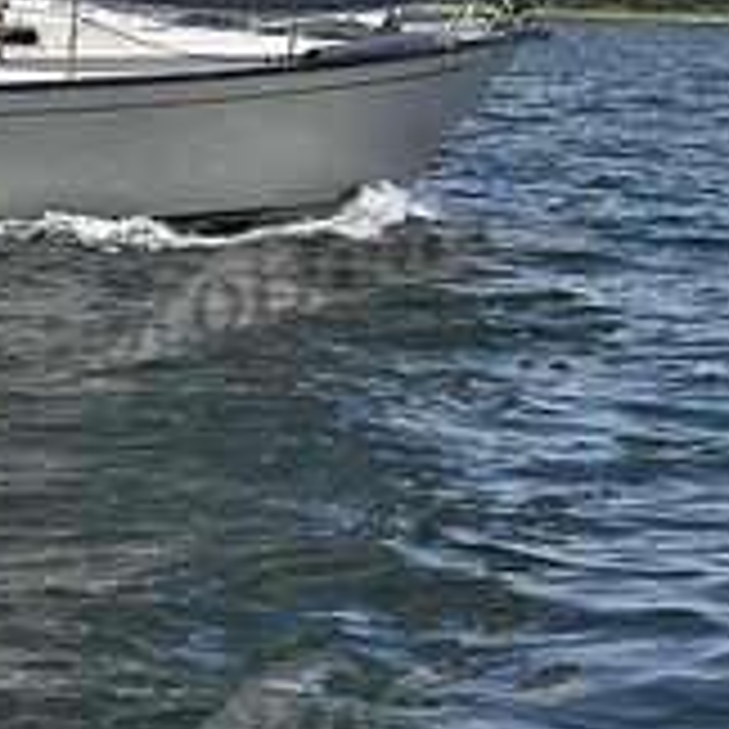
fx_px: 5075
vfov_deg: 8.2
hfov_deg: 8.1
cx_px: -270
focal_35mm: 213
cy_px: 115
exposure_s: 1/1000
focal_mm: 70
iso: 320
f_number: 10
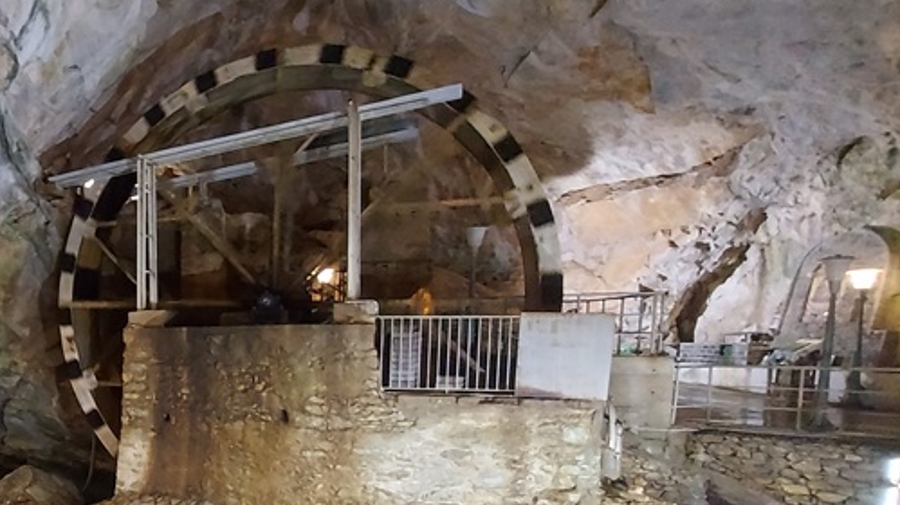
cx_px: 130
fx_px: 596
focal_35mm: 25
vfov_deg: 43.9
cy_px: 397
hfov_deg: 64.5
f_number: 2.2
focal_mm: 1.74
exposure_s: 1/25
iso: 640
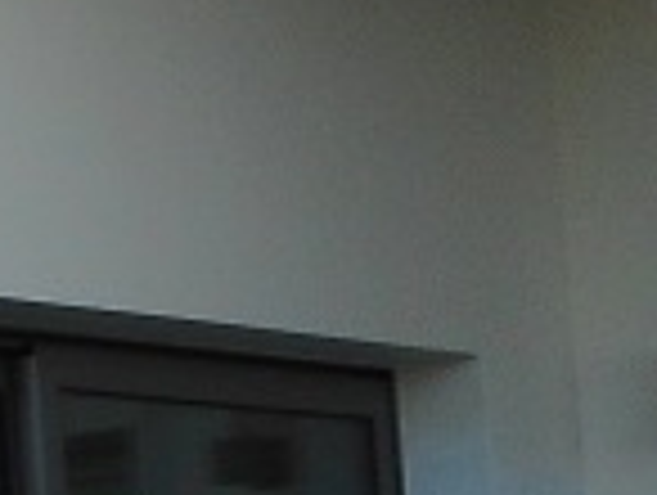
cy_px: 630
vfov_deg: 7.4
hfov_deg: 8.6
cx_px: -1192
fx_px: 3764
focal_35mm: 198
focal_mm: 5.2
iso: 80
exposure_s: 1/320
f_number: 4
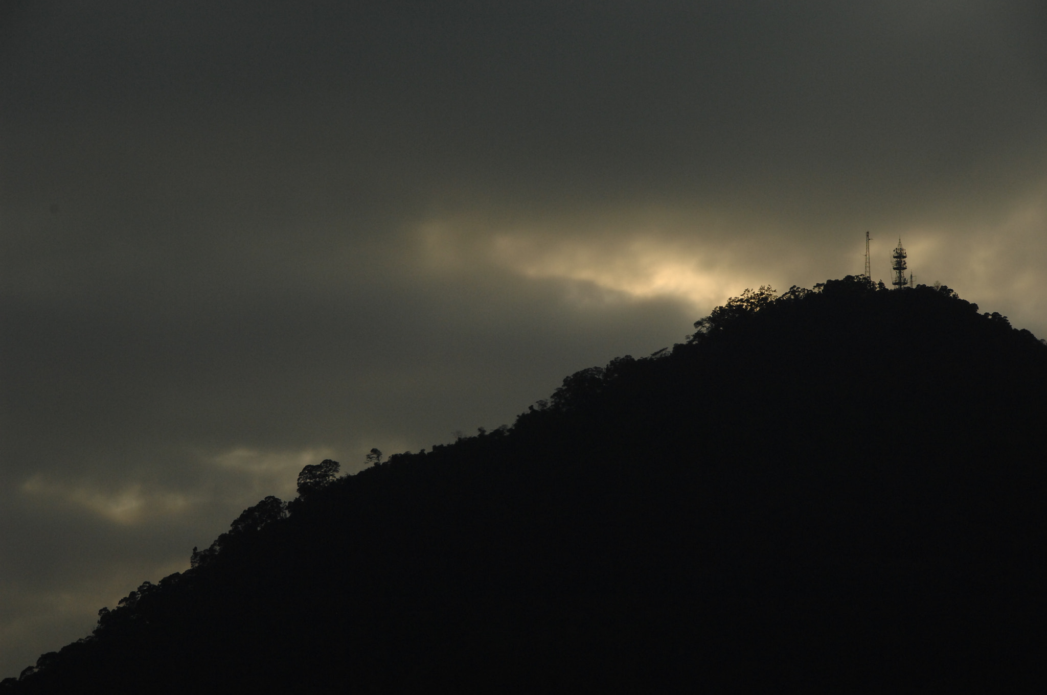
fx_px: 4575
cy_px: 348
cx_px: 524
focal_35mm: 158
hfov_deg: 13.1
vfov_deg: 8.7
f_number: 11
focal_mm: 105
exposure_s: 1/1000
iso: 400
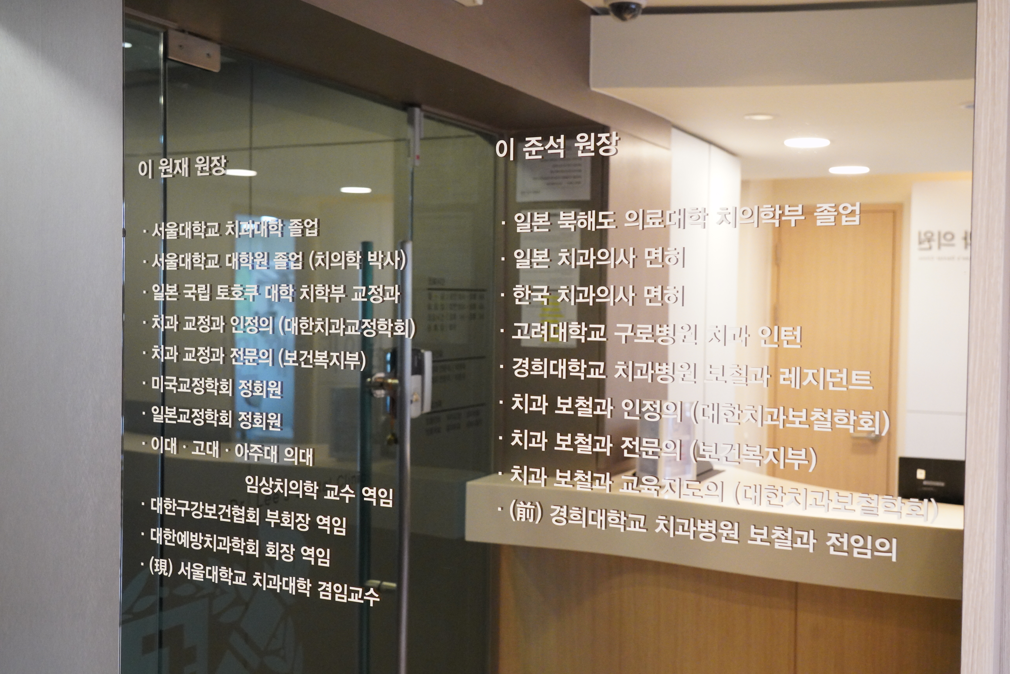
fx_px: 1094
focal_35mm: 39
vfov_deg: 34.2
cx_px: 505
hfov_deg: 49.5
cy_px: 337
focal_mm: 39
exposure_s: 1/125
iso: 10000
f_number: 6.3
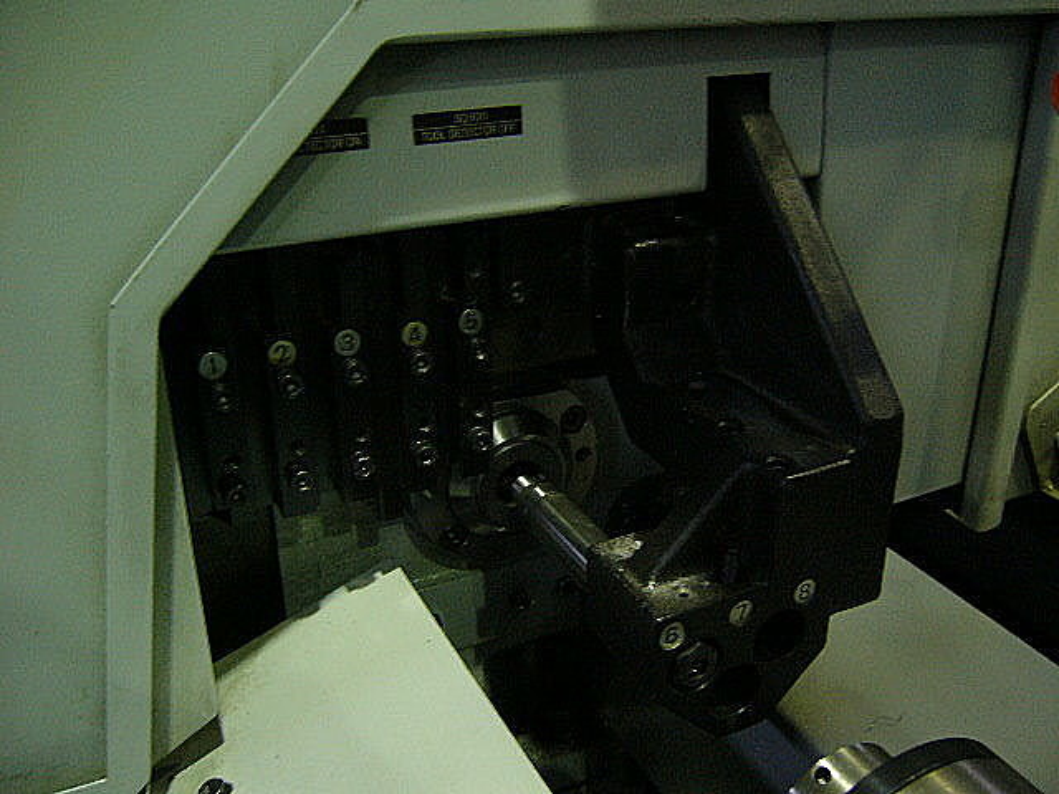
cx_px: 530
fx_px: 1071
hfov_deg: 52.6
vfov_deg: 40.7
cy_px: 397
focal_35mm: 35
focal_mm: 5.8
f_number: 2.8
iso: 200
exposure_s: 1/8
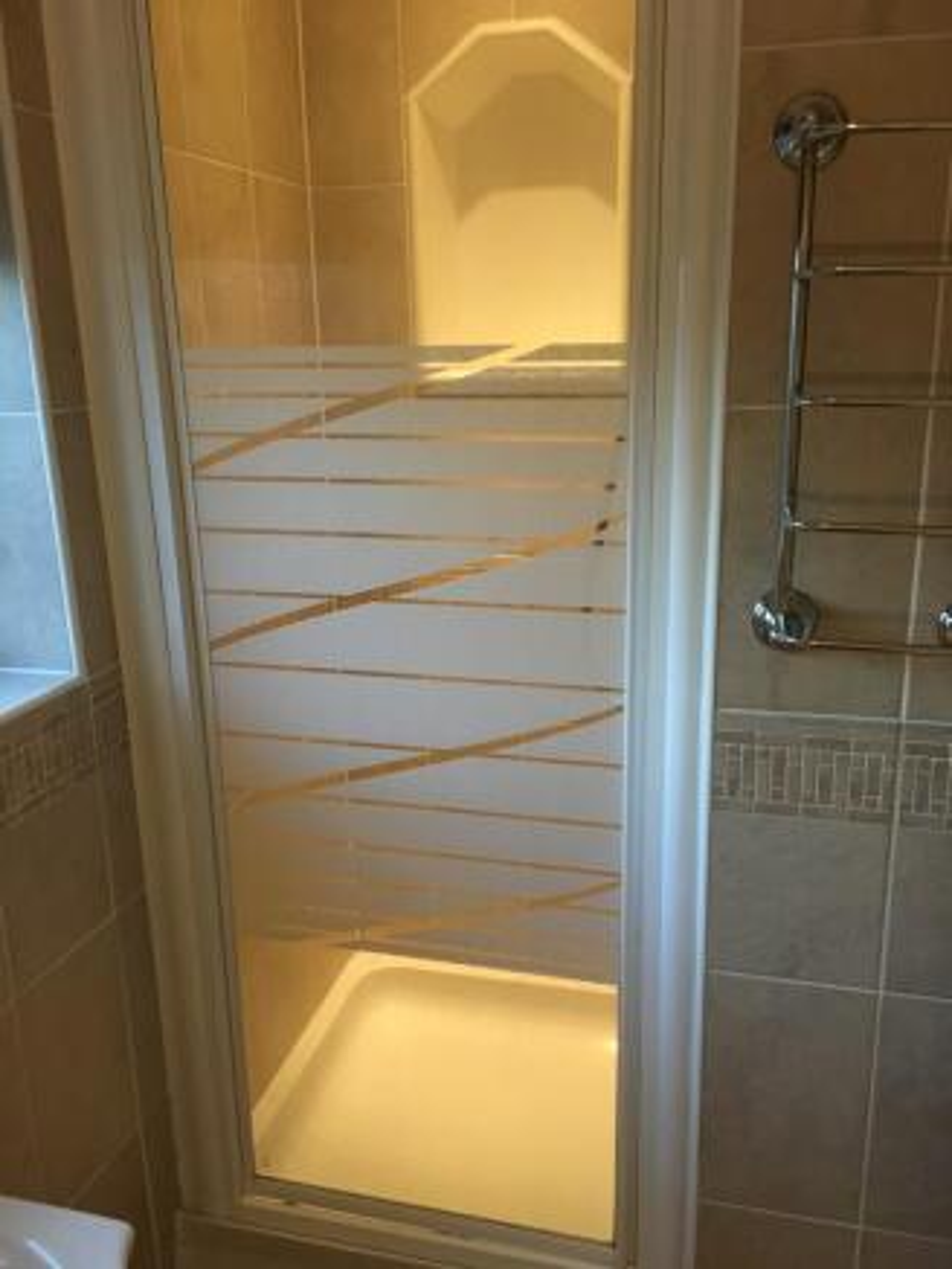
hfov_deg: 48.2
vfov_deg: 61.6
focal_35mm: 29
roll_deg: +0.9
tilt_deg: -14.3
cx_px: 476
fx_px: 1063
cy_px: 634
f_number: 2.2
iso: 200
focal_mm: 4.15
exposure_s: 1/17
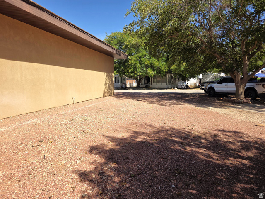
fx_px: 176
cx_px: 132
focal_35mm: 23
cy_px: 100
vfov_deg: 58.9
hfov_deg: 73.9
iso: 80
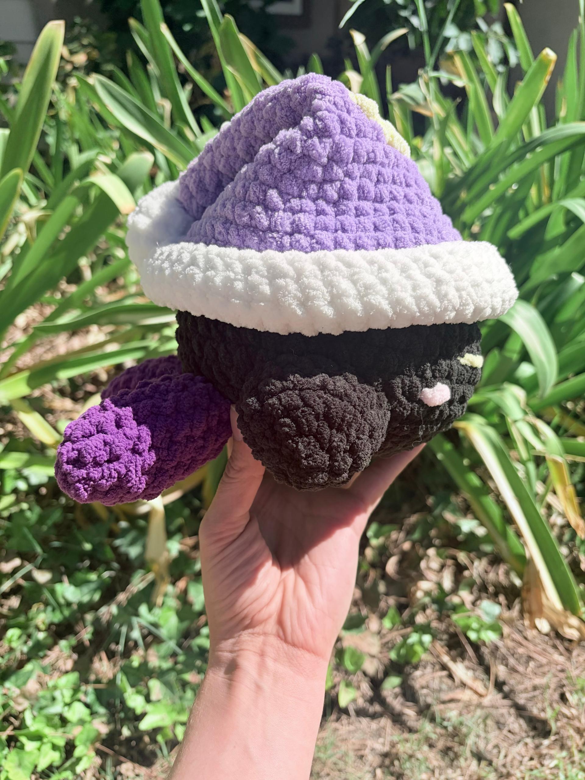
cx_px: 292
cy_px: 390
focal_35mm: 26
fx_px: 586
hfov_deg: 53.1
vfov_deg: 67.3
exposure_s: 1/3448
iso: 64
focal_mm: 5.96
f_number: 1.6
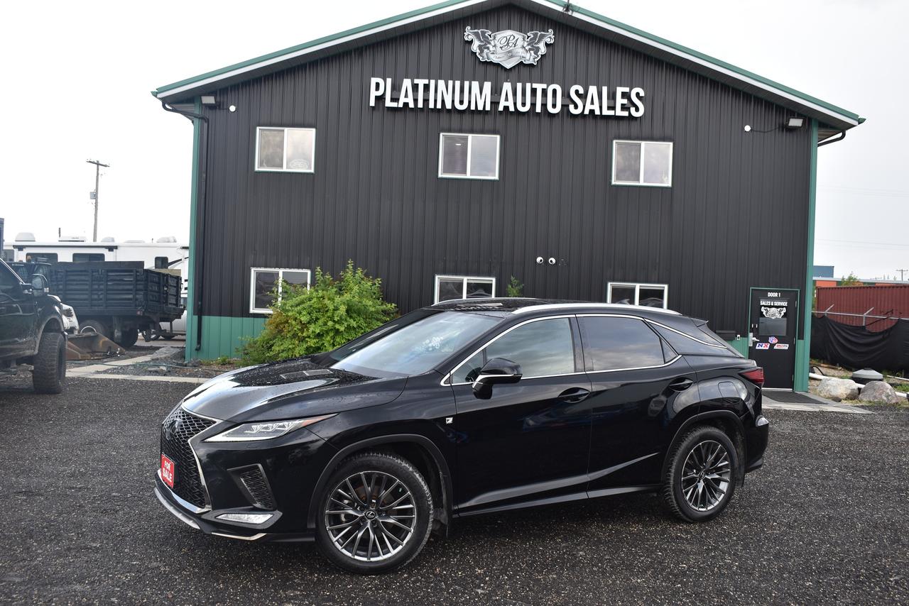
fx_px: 871
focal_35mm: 34
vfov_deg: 38.4
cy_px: 303
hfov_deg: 55.1
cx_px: 454
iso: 200
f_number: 7.1
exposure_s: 1/250
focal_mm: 23
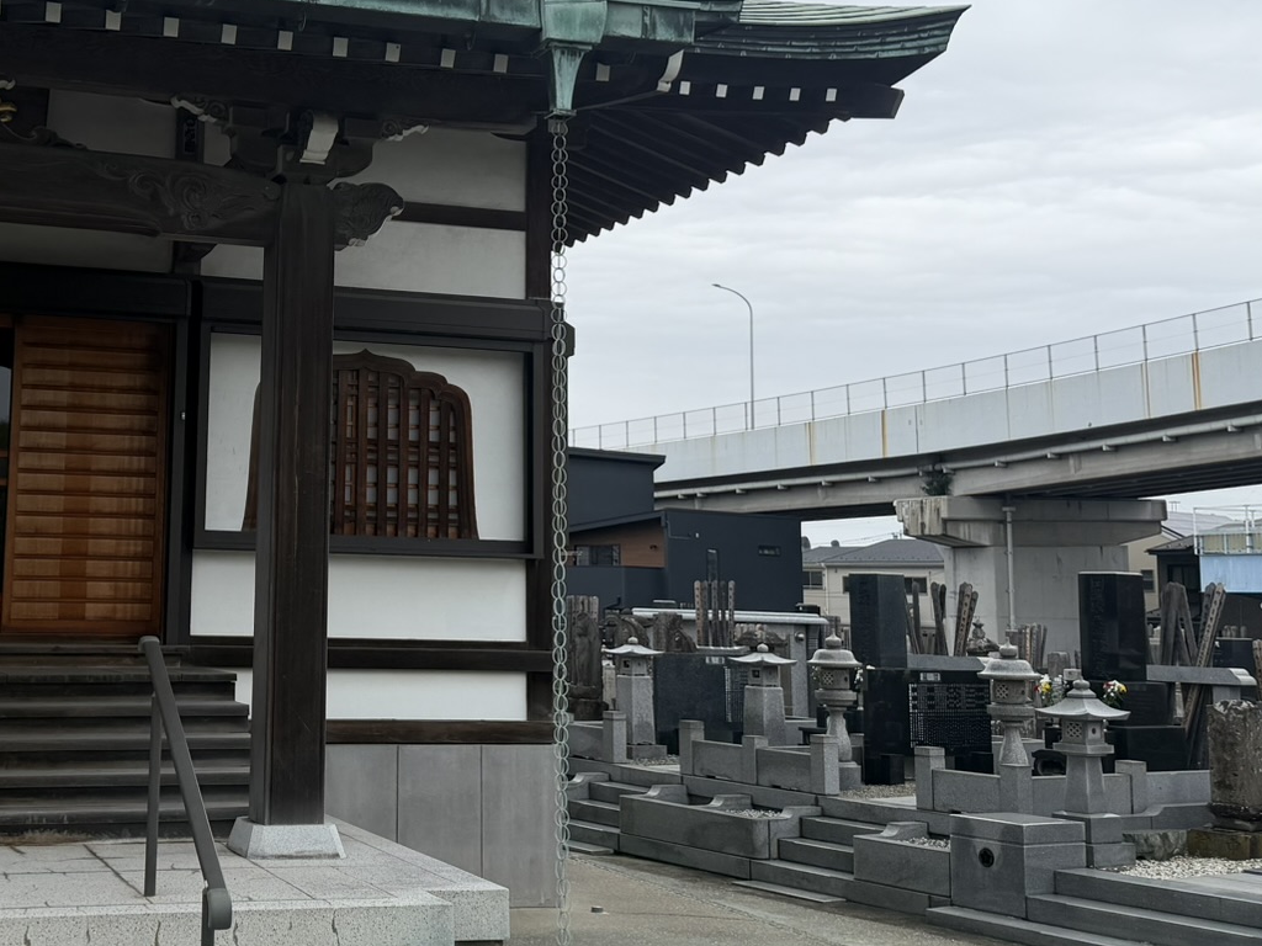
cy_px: 326
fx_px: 1750
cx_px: 293
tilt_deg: +8.6
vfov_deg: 30.1
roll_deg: -1.2
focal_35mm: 48
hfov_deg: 38.5
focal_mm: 6.76
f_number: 1.78
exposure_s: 1/1689
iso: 80
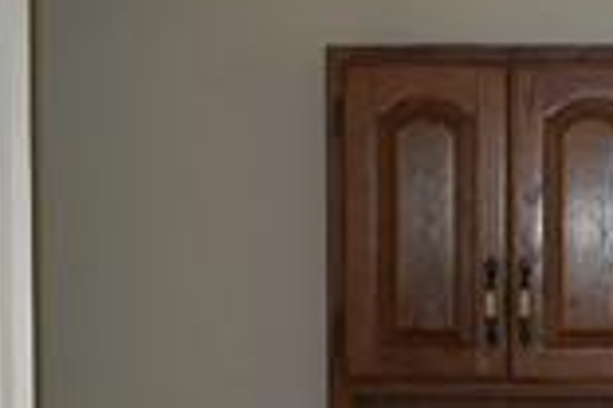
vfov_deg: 11.0
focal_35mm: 123
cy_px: 475
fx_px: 2094
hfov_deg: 16.4
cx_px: 570
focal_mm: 20
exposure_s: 1/125
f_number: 3.8
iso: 1250
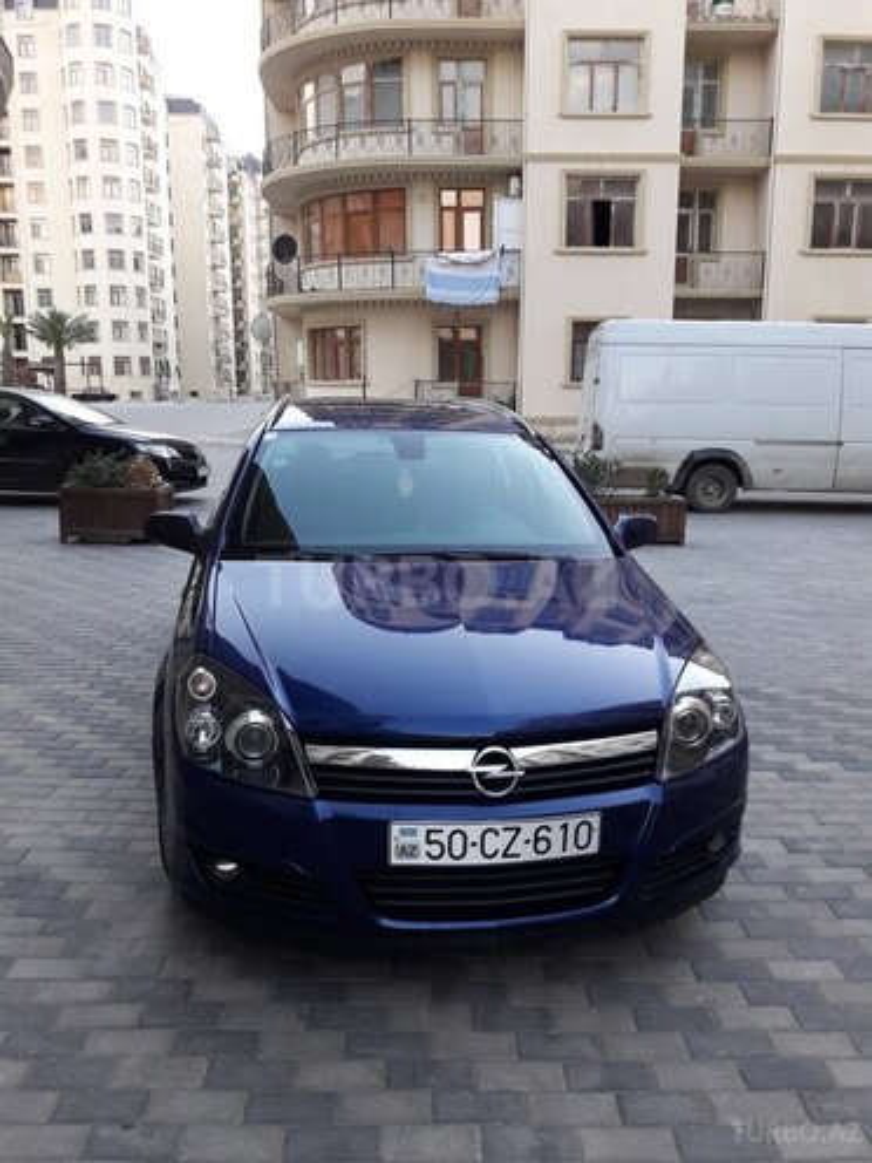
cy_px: 582
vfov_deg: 63.4
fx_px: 940
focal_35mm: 28
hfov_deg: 49.7
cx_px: 436
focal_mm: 3.7
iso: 125
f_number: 1.9
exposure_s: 1/33
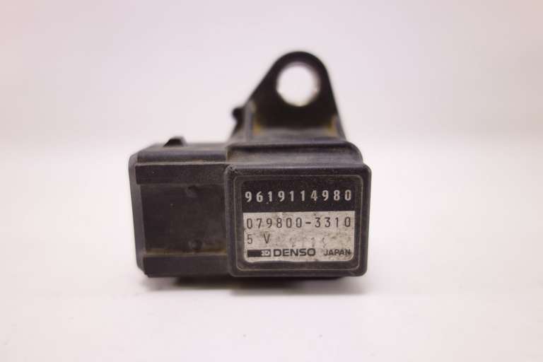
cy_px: 181
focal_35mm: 28
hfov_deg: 65.5
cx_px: 272
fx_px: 422
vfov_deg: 46.4
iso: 125
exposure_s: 1/100
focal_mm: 10.4
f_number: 2.2
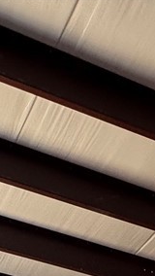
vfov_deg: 16.9
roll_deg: -1.8
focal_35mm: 86
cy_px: 580
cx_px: 61
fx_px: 628
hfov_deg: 14.1
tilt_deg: +3.1
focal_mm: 2.22
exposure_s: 1/156
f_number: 2.2
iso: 40
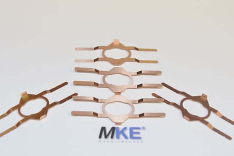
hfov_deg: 27.7
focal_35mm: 73
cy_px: 78
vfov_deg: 18.7
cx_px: 118
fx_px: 475
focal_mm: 48
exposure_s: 1/60
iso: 720
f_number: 9
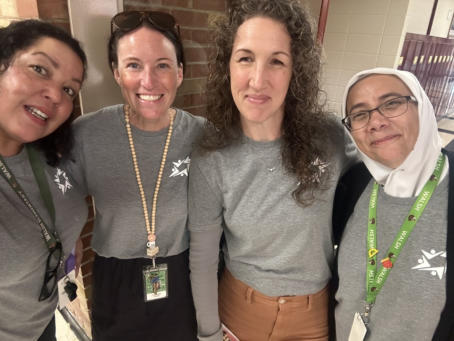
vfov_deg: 58.9
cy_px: 170
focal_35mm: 23
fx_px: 302
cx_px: 227
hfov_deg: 73.9
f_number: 1.9
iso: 320
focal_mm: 2.69
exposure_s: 1/47
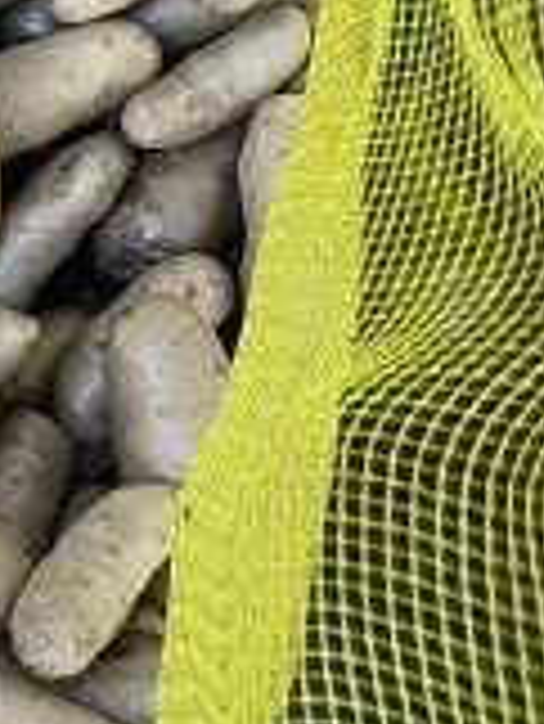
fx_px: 3327
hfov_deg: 8.2
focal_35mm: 159
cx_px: -953
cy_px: 371
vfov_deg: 12.4
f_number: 1.8
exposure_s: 1/251
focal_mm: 5.42
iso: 100
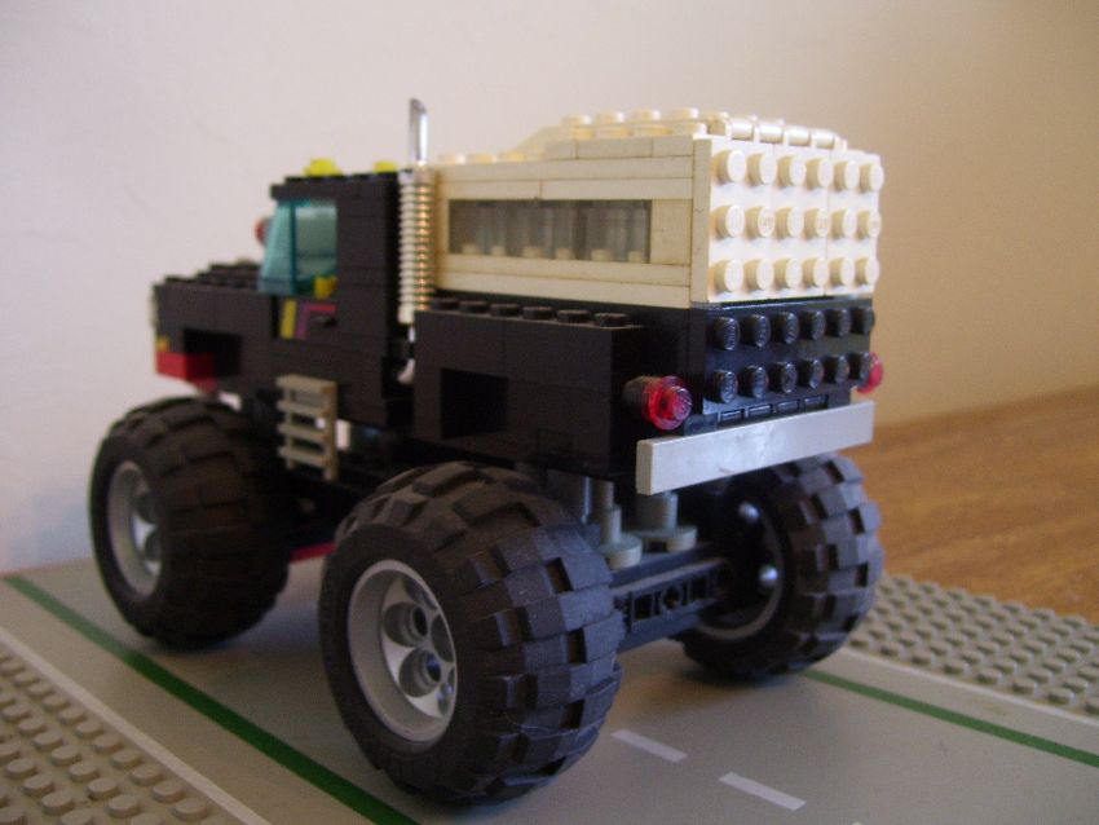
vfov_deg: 38.7
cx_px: 550
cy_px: 412
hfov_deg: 50.1
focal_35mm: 37
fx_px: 1175
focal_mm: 6
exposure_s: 1/8
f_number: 2.7
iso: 160
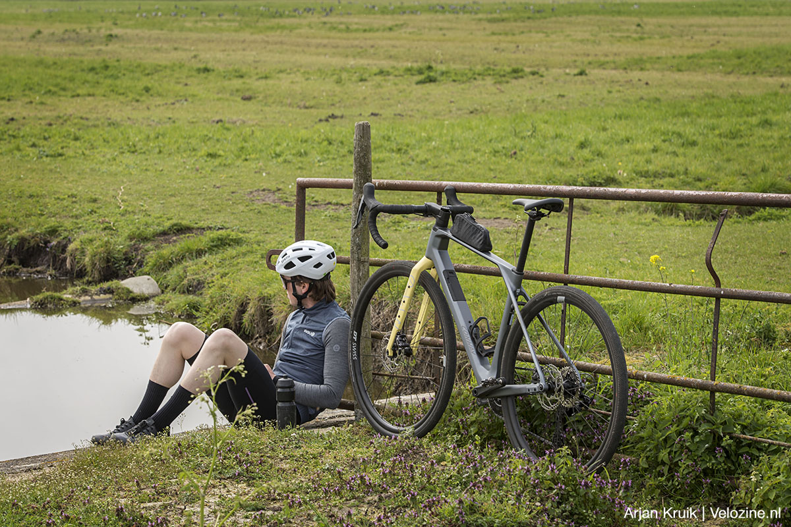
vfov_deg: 14.4
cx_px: 396
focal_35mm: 95
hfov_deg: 21.5
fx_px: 2087
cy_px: 264
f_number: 8
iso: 64
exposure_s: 1/125
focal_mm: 95
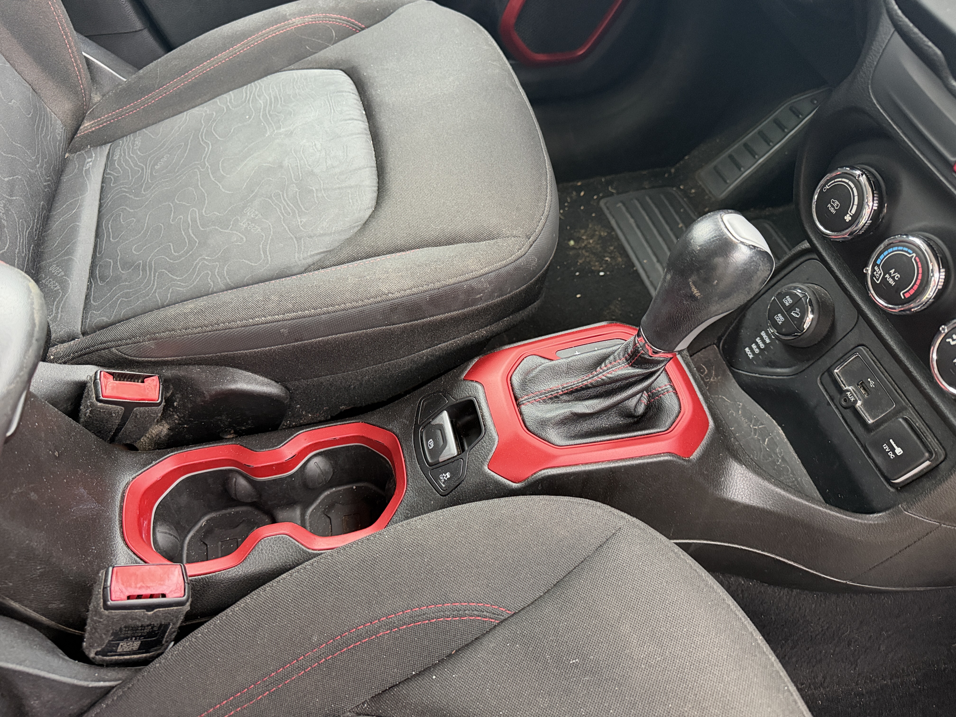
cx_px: 478
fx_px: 663
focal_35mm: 24
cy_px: 358
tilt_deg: -49.7
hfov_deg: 71.6
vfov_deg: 56.8
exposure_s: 1/60
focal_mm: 6.76
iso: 640
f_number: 1.78
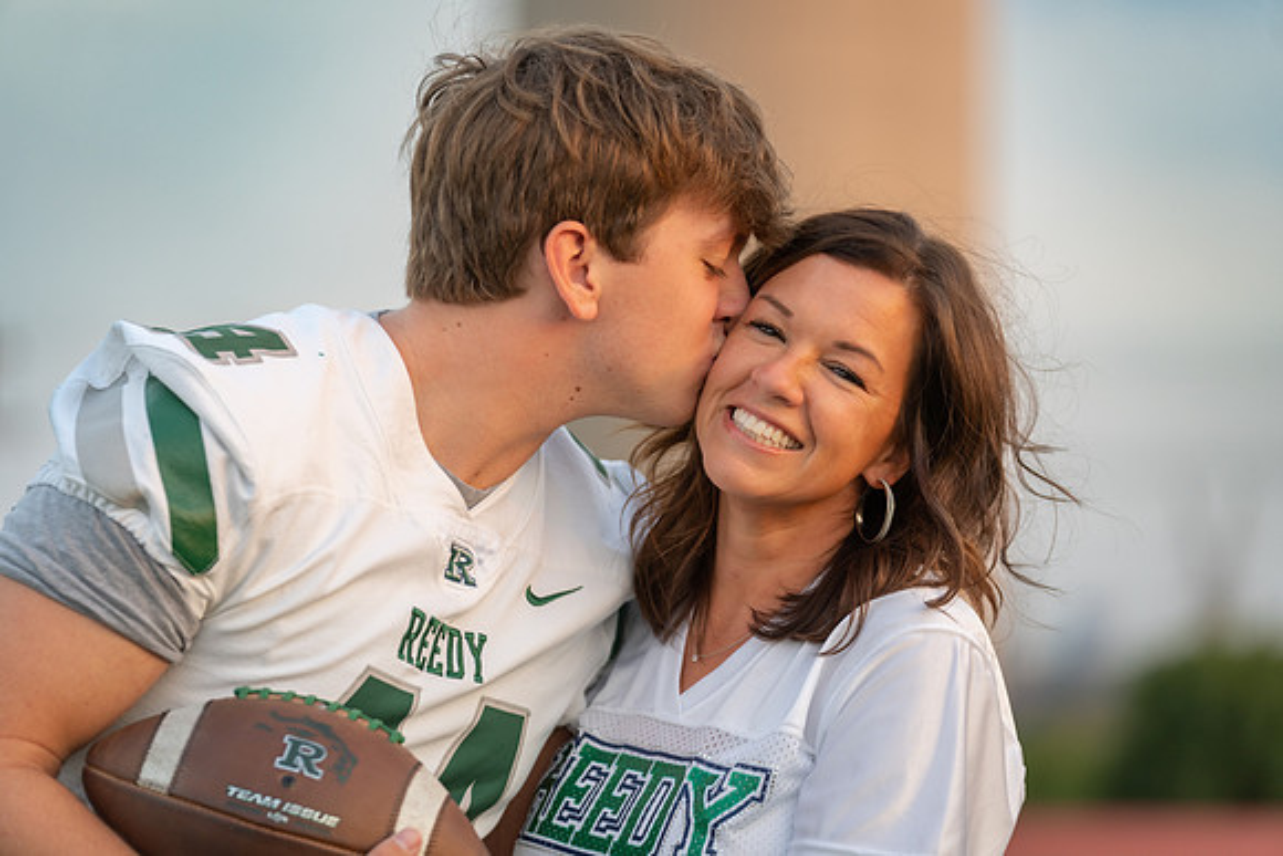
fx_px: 5489
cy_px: 428
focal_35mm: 154
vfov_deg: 8.9
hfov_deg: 13.3
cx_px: 642
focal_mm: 154
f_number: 2.8
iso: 250
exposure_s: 1/320
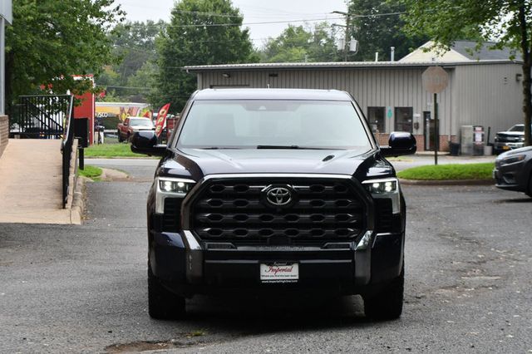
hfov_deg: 19.5
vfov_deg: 13.0
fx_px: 1551
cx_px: 266
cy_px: 177
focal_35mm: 105
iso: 200
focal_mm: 70
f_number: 8
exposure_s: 1/250
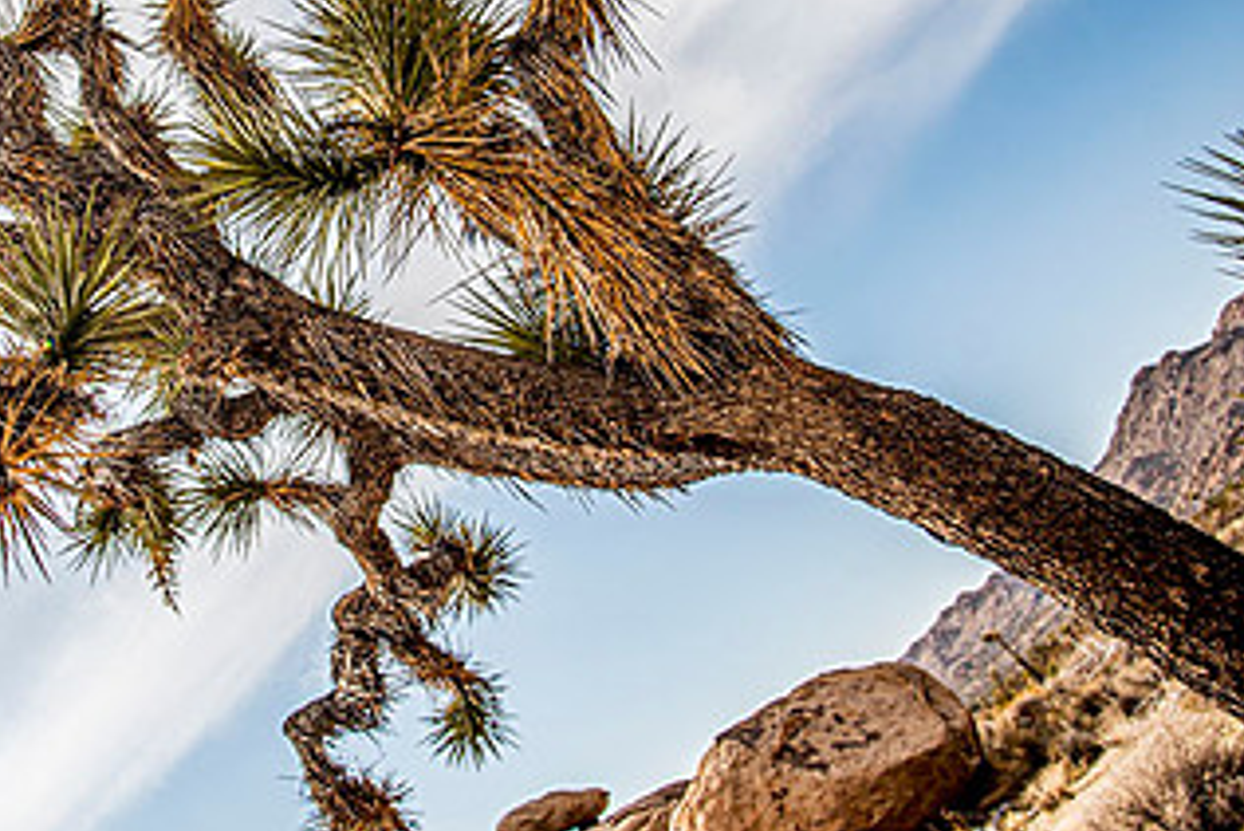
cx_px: 276
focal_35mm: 44
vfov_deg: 30.1
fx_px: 1521
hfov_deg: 42.8
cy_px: 211
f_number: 4
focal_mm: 24
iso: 100
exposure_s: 1/1000
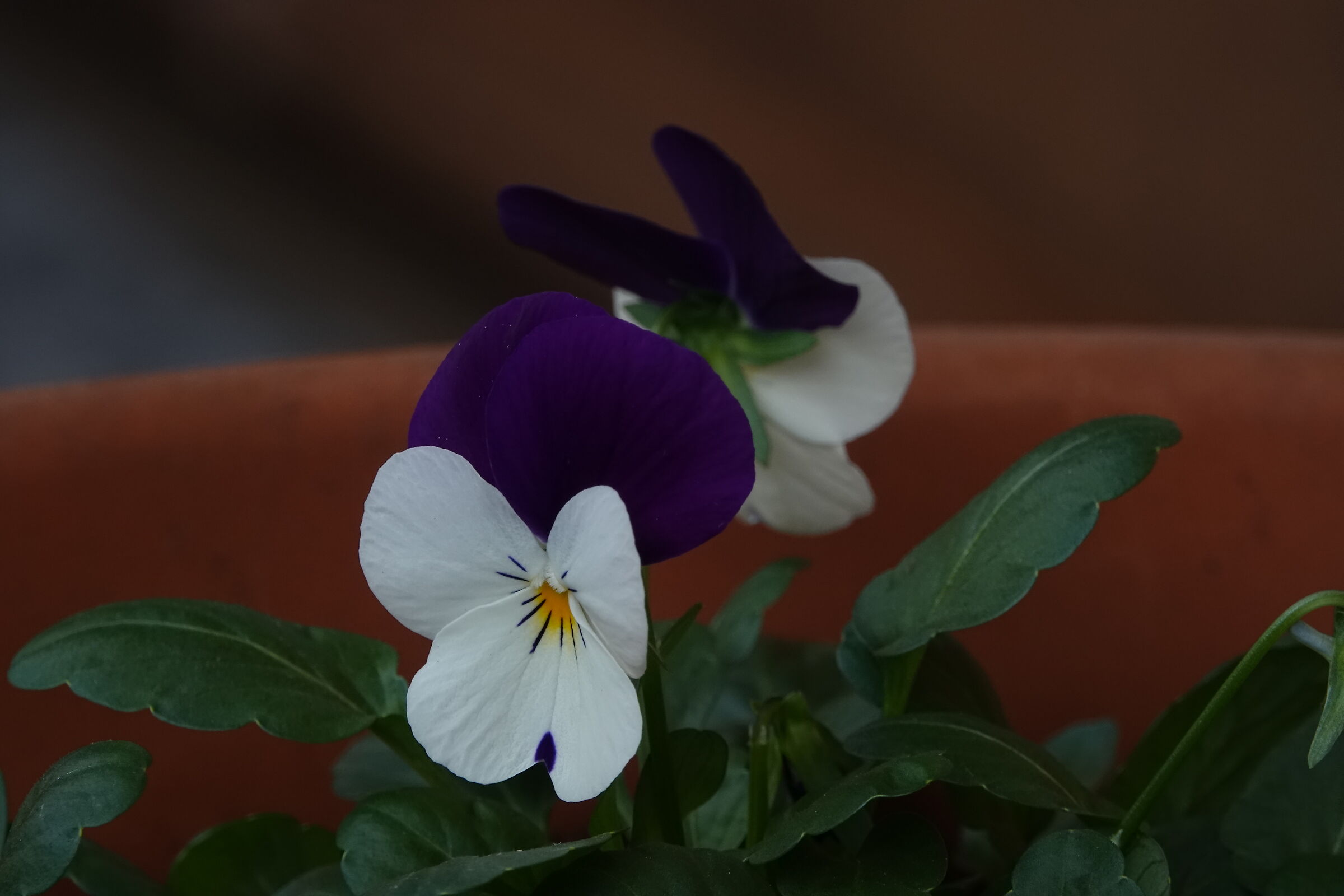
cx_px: 672
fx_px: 22398
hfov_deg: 3.4
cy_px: 448
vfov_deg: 2.3
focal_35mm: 600
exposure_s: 1/250
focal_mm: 220
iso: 800
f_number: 8
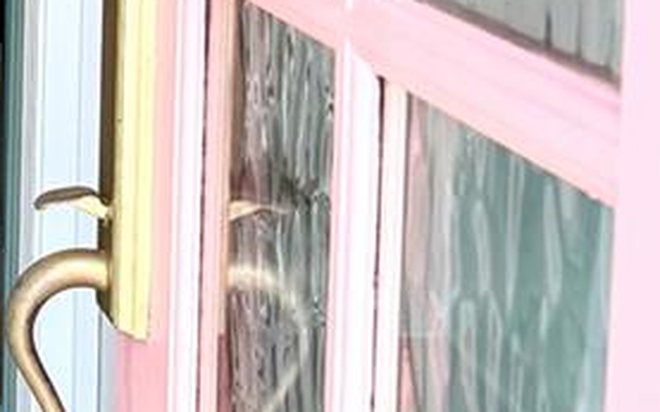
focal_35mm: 141
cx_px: -600
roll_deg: -0.4
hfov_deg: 13.1
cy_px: -129
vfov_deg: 9.1
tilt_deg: -5.1
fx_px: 2536
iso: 160
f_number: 1.78
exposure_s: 1/121
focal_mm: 6.76
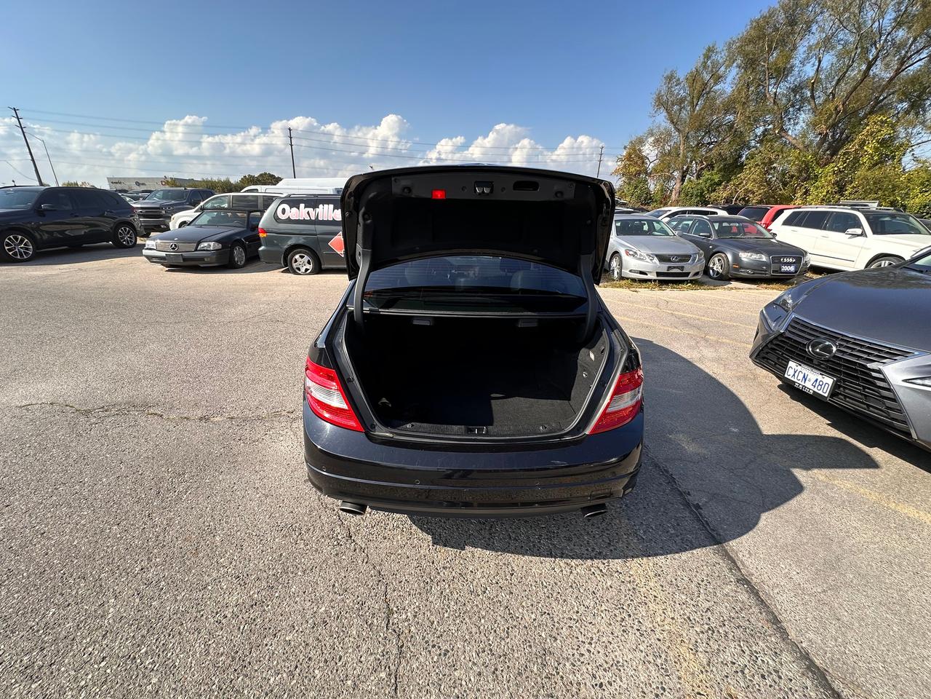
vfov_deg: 85.7
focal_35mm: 14
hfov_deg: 102.1
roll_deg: -0.9
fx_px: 377
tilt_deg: -18.7
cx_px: 466
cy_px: 350
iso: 40
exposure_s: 1/540
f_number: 2.2
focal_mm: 2.22
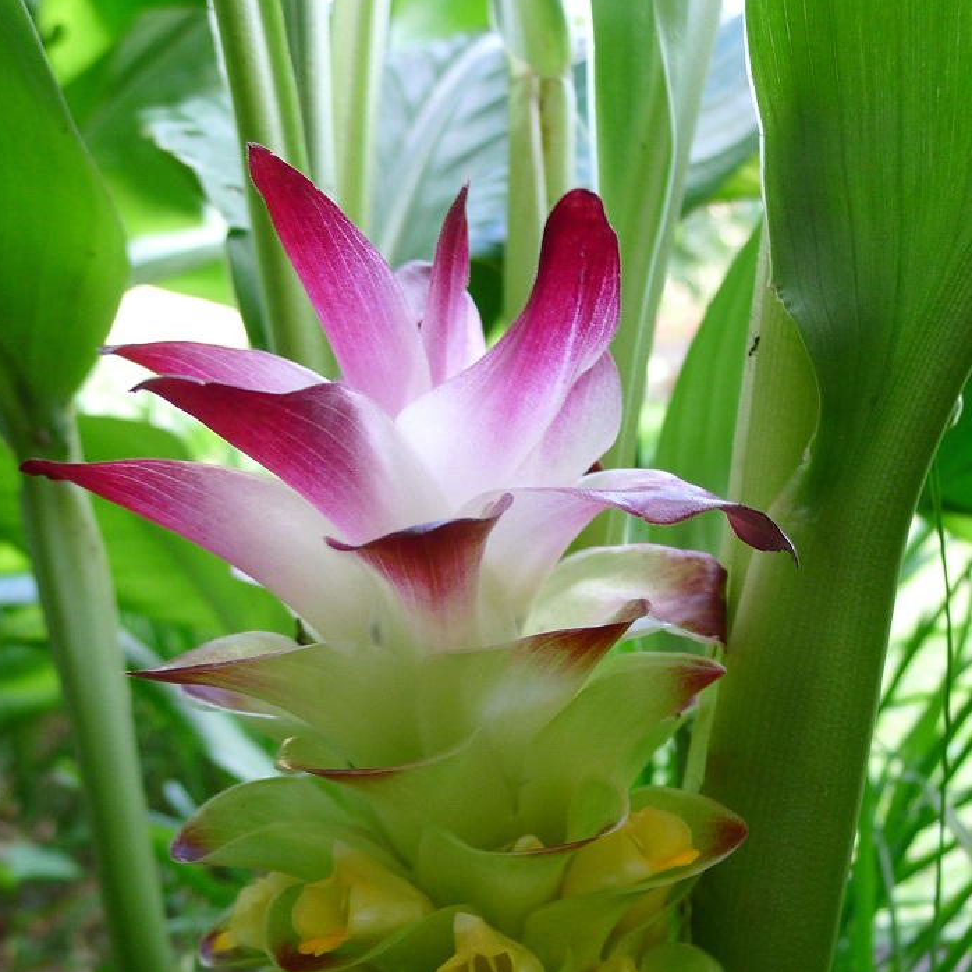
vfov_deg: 45.2
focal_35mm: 35
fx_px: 1112
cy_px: 753
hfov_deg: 47.2
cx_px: 504
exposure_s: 1/60
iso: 125
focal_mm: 5.1
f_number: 2
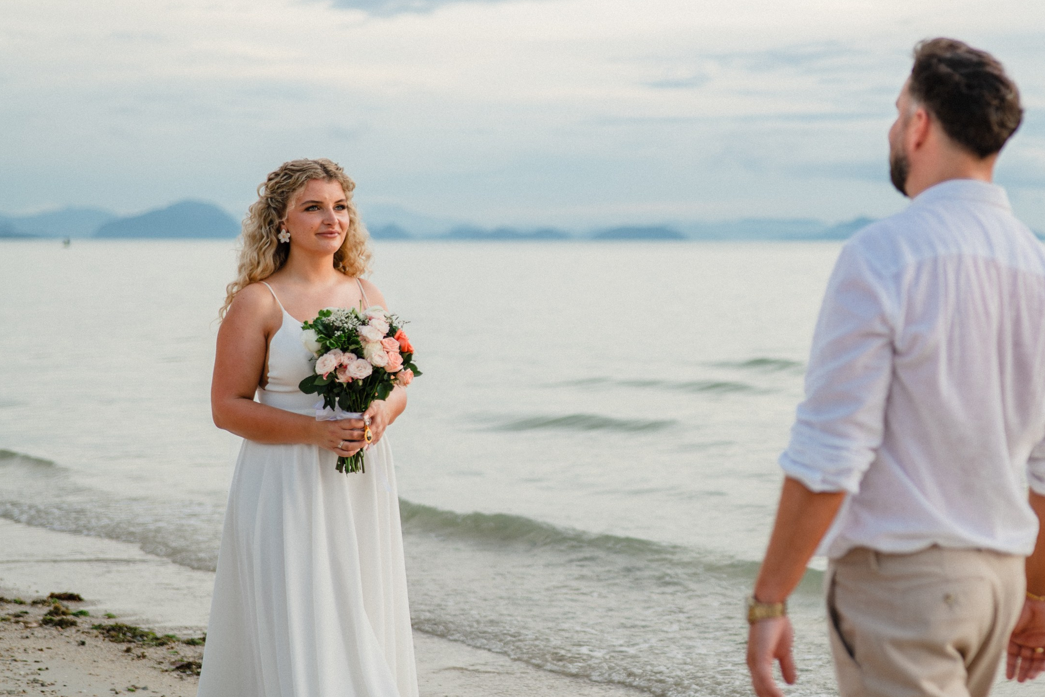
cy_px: 271
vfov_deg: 19.7
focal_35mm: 69
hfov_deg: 29.0
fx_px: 2003
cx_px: 713
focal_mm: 50
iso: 200
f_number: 2
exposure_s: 1/400
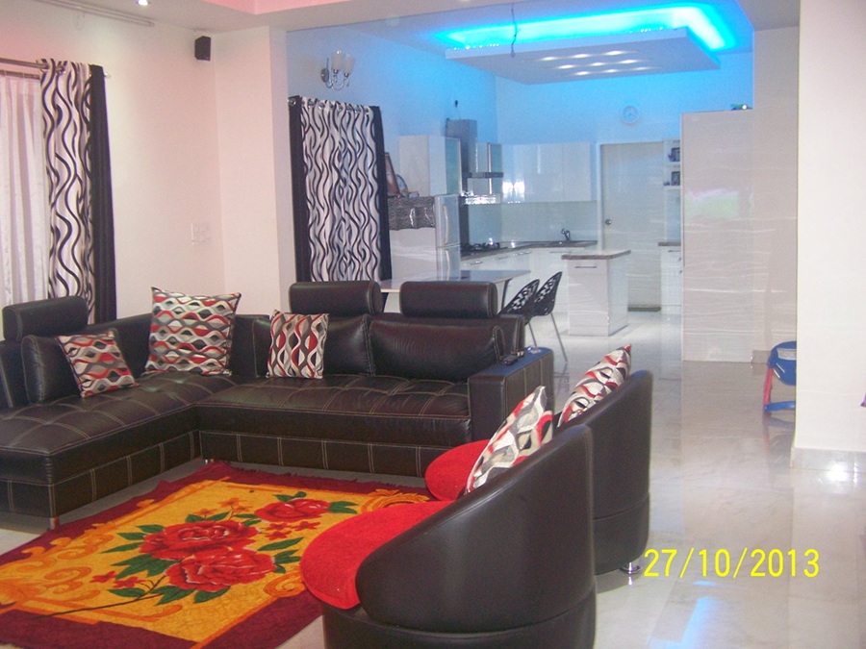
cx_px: 433
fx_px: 951
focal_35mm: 38
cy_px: 324
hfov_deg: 49.0
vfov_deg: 37.7
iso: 160
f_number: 2.8
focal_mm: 6.3
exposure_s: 1/2
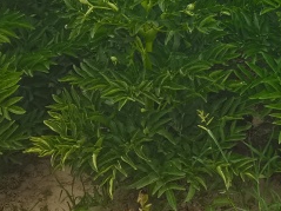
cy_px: -66
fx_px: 706
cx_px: 252
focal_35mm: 87
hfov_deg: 22.0
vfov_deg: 16.0
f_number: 1.8
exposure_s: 1/1082
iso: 50
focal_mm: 5.58
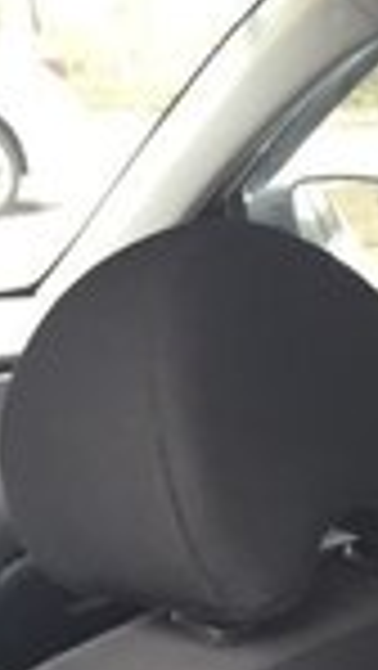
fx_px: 1868
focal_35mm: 105
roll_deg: +1.3
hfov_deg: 10.6
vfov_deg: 18.5
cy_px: 949
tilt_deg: -27.0
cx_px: 756
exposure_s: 1/33
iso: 50
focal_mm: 4.15
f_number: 2.2
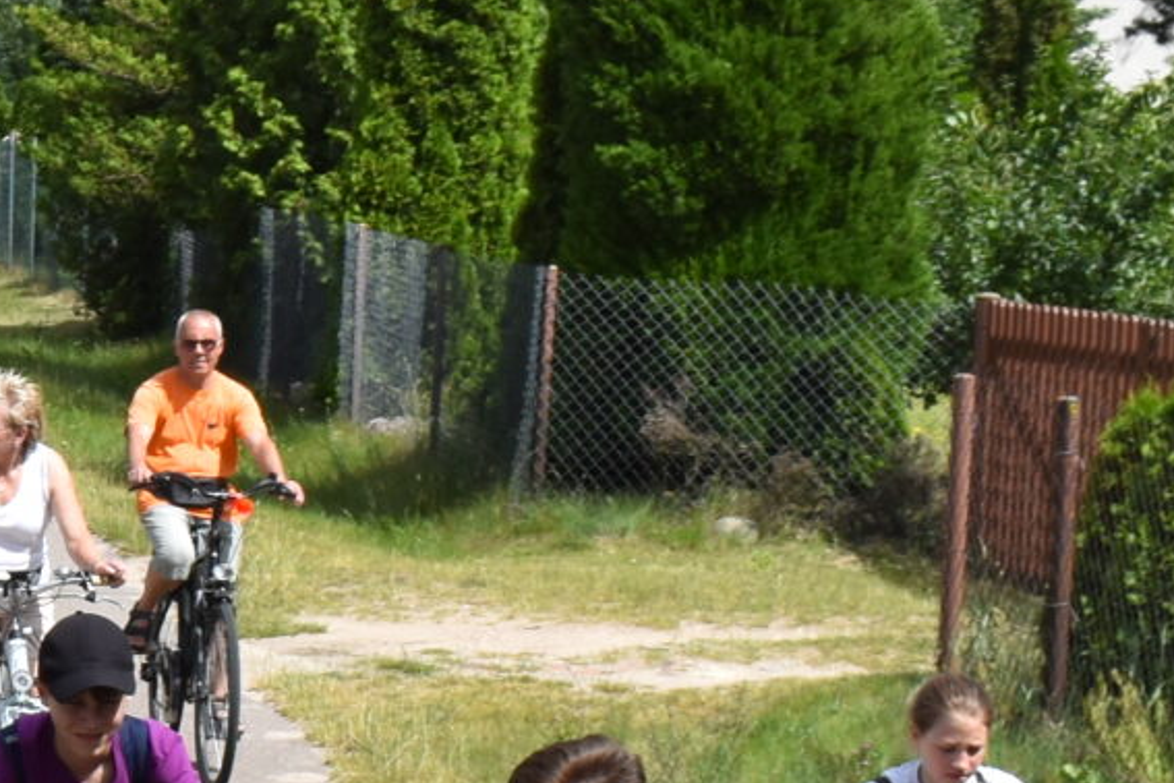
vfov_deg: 9.2
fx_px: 4859
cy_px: 699
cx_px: -739
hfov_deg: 12.8
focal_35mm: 149
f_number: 11
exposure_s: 1/500
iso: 200
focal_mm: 22
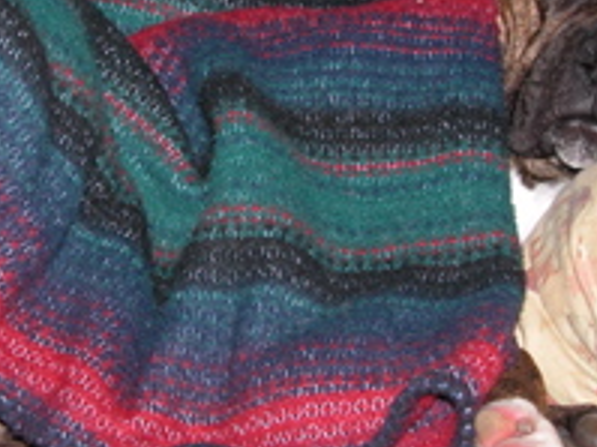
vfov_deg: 10.5
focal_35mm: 141
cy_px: 150
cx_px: 192
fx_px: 2430
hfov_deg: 14.0
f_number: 3.3
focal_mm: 17.8
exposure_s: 1/125
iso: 100
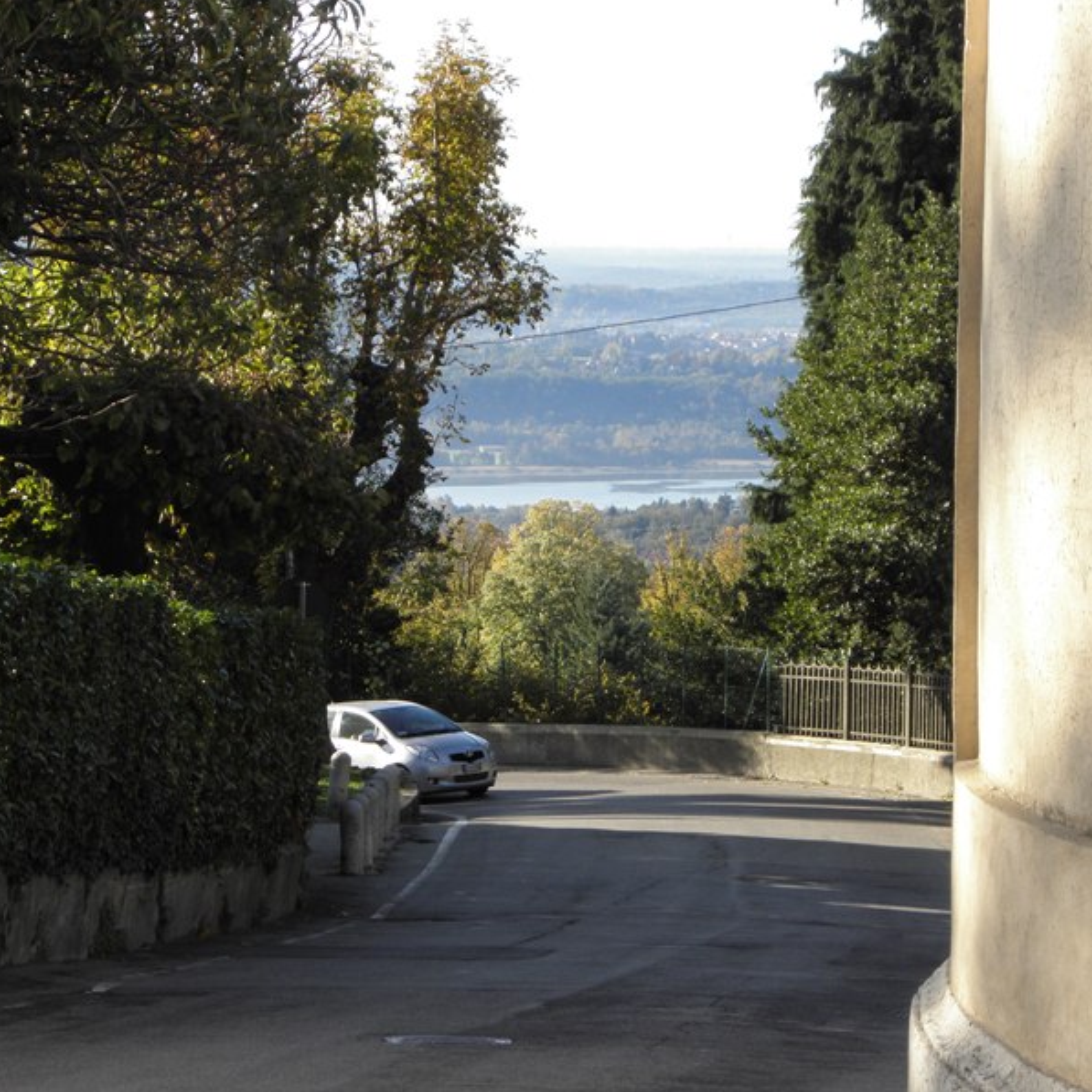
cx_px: 578
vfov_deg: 10.9
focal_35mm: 161
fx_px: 5746
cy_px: 545
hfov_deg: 10.9
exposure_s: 1/160
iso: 64
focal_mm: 24.29
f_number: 4.4
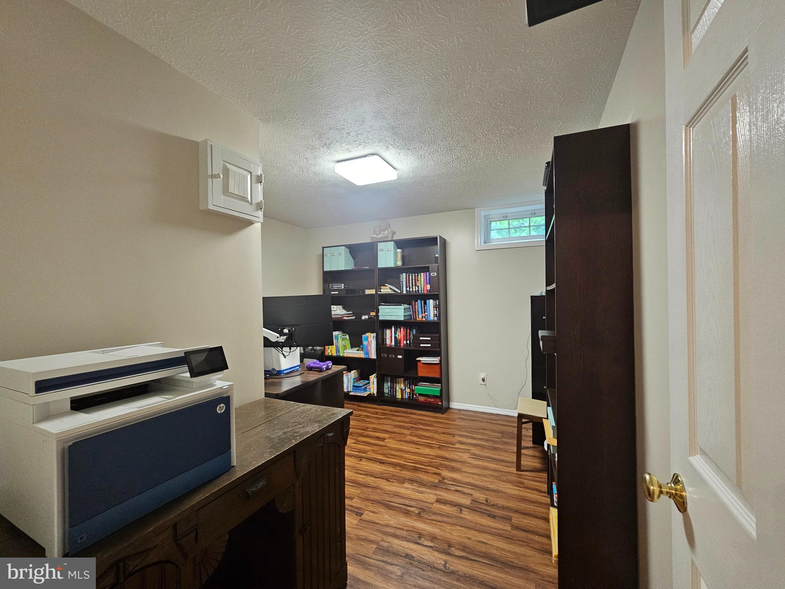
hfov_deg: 106.2
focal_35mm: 13
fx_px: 295
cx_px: 392
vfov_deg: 89.9
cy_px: 294
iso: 500
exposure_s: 1/30
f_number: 2.2
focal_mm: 2.2
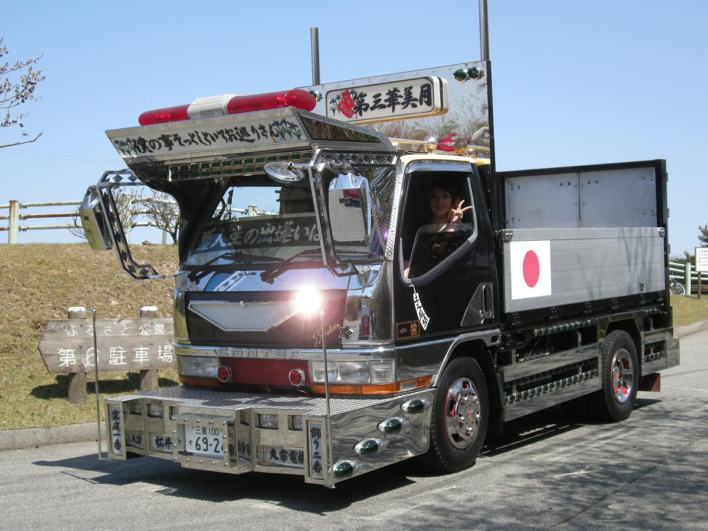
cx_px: 354
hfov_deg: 35.5
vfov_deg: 27.0
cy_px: 266
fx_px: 1104
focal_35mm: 54
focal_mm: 11.5
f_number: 3.4
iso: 64
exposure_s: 1/433
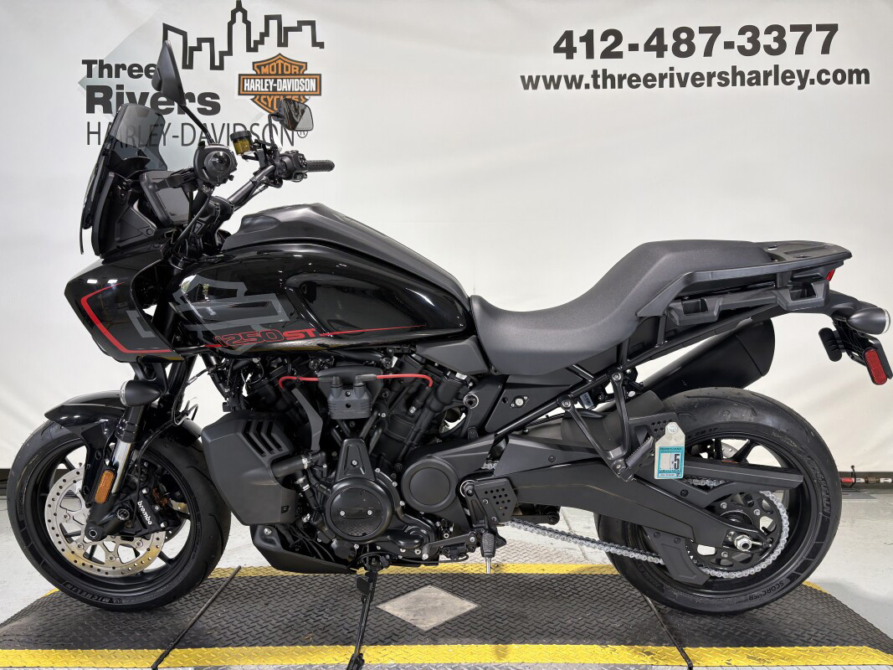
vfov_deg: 53.1
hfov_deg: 67.3
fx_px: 671
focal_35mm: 26
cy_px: 335
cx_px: 446
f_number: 1.6
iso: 50
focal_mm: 5.96
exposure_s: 1/120
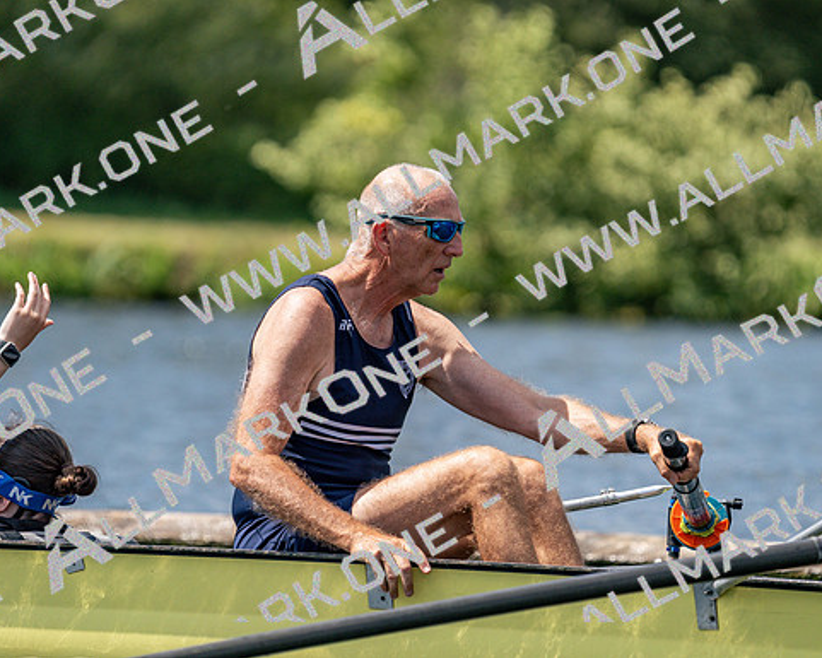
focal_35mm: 490
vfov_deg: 3.2
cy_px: 329
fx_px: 11923
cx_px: 391
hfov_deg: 3.9
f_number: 6.3
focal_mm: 433
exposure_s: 1/2000
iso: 320
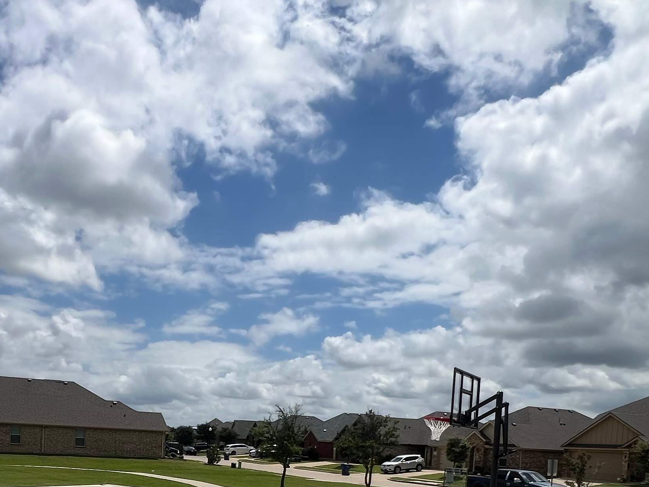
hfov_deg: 54.9
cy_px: 483
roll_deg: -2.8
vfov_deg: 39.2
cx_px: 187
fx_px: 600
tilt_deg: -4.5
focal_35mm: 32
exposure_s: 1/5236
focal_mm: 1.57
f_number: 1.8
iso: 40
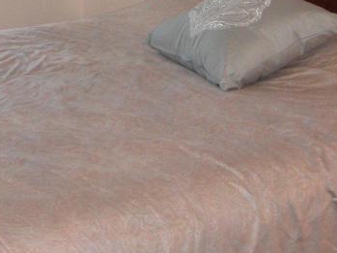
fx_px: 1110
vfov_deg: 12.6
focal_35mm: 114
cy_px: -70
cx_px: -10
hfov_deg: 16.8
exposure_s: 1/60
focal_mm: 8
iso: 100
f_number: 2.8
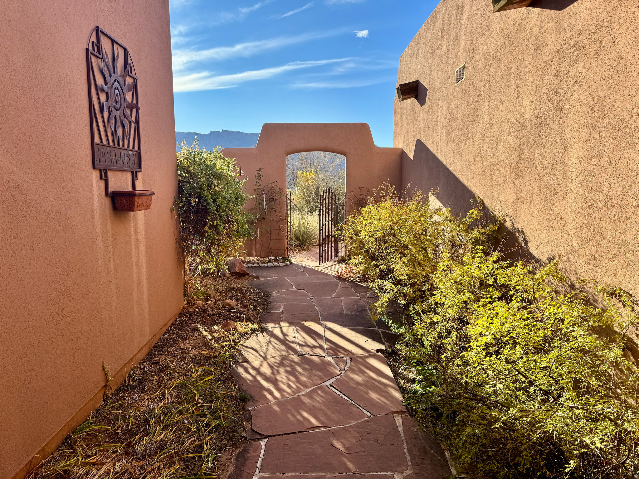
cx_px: 320
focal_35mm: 24
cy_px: 240
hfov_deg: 71.6
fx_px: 443
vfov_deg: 56.8
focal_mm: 6.76
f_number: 1.78
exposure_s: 1/2041
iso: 80
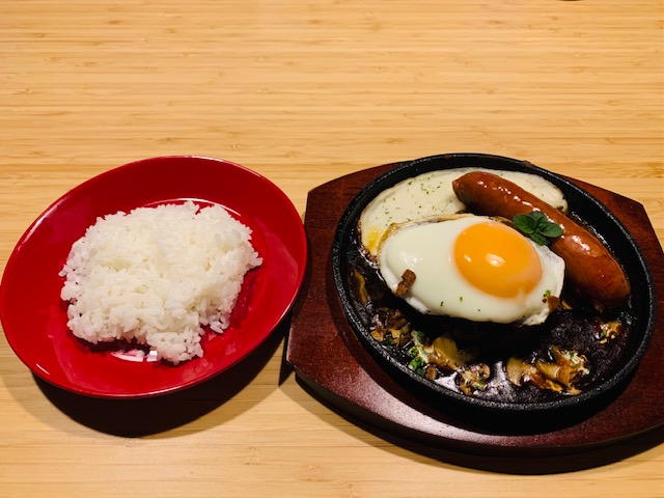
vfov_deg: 53.1
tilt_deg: -51.3
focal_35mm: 26
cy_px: 249
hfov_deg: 67.3
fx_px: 499
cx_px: 332
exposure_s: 1/51
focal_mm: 4.25
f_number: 1.8
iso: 400
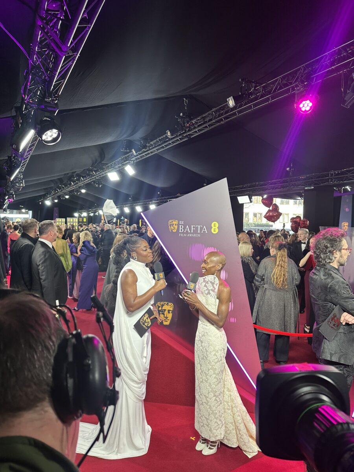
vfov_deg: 71.6
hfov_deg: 56.8
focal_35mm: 24
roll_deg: +0.0
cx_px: 177
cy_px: 236
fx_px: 327
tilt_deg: -1.0
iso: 160
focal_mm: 6.86
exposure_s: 1/120
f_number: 1.78
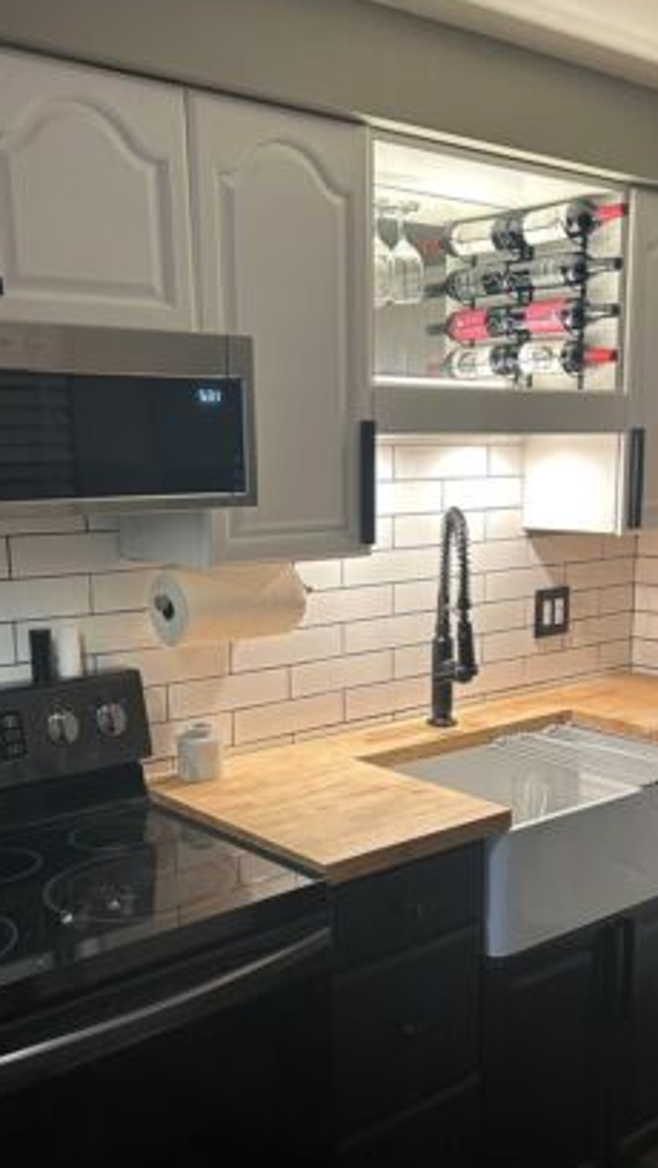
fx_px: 1146
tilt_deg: -12.8
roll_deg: +0.8
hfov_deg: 32.0
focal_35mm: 37
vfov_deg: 53.7
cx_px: 372
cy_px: 683
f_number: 1.5
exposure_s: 1/60
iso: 160
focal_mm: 5.7
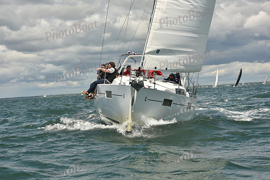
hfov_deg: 22.6
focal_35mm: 90
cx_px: 135
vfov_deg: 15.2
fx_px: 675
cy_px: 90
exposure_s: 1/800
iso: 320
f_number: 13
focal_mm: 90
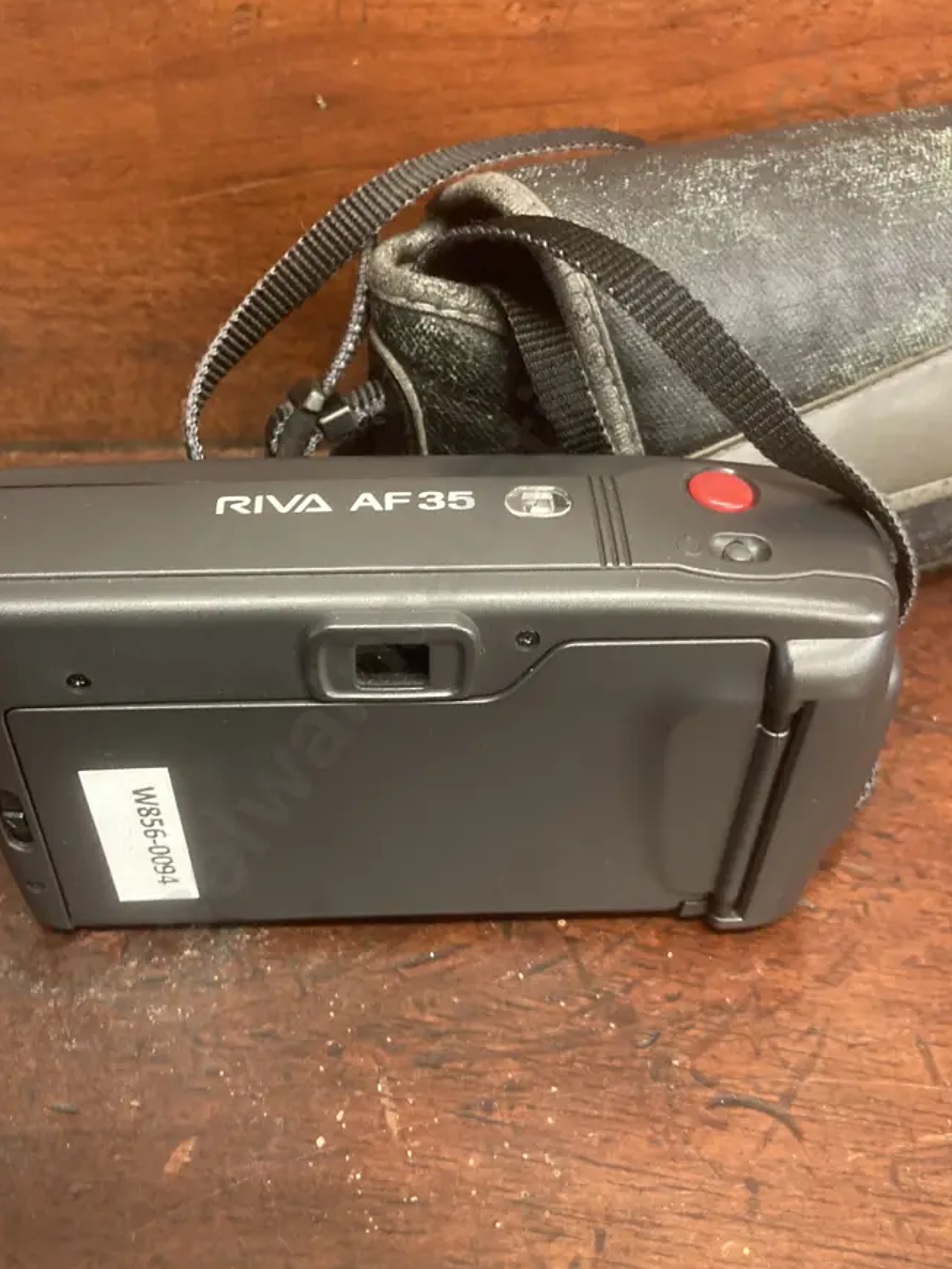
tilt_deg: -40.0
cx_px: 393
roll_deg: +0.2
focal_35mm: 33
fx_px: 1210
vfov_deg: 55.3
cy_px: 637
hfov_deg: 42.8
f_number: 1.8
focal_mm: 3.99
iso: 400
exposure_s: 1/25
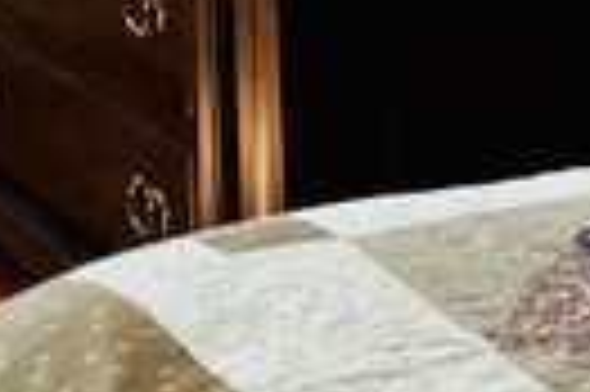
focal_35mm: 212
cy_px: -901
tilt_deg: -1.0
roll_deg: +3.3
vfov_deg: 5.9
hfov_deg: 9.5
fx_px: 3470
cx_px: 842
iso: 100
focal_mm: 5.7
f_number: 1.5
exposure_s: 1/121
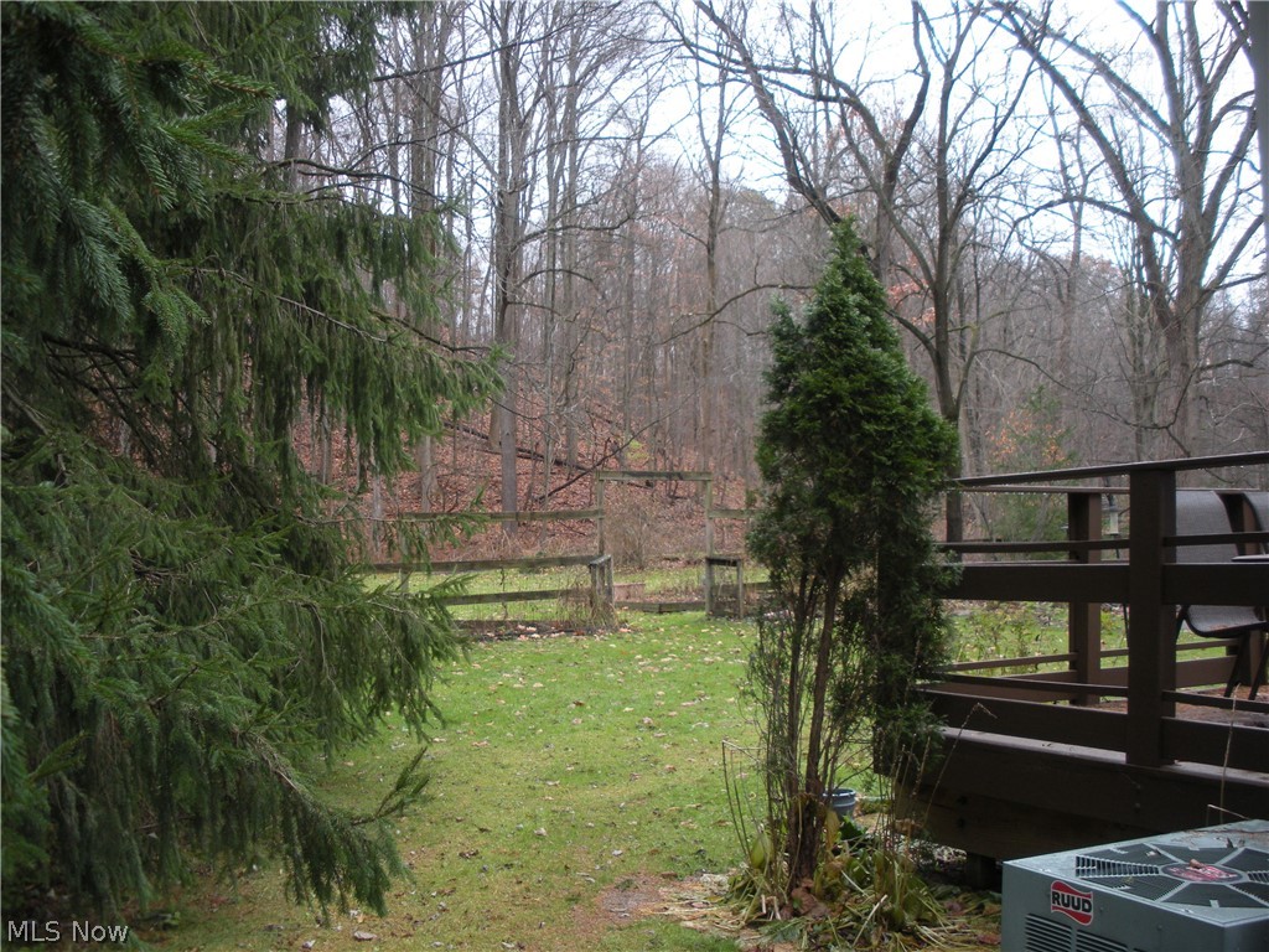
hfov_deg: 51.4
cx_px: 634
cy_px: 476
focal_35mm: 36
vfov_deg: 39.7
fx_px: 1320
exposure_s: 1/59
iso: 115
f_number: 3.5
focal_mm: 6.3
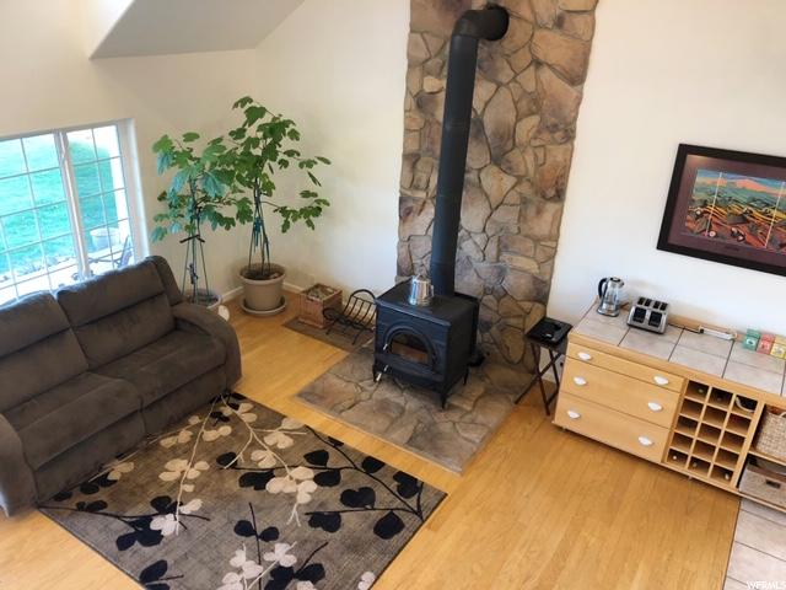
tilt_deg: -25.9
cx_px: 393
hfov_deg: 63.4
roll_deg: -2.6
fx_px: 636
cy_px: 295
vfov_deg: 49.7
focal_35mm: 28
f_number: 1.8
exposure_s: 1/15
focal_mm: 3.99
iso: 50
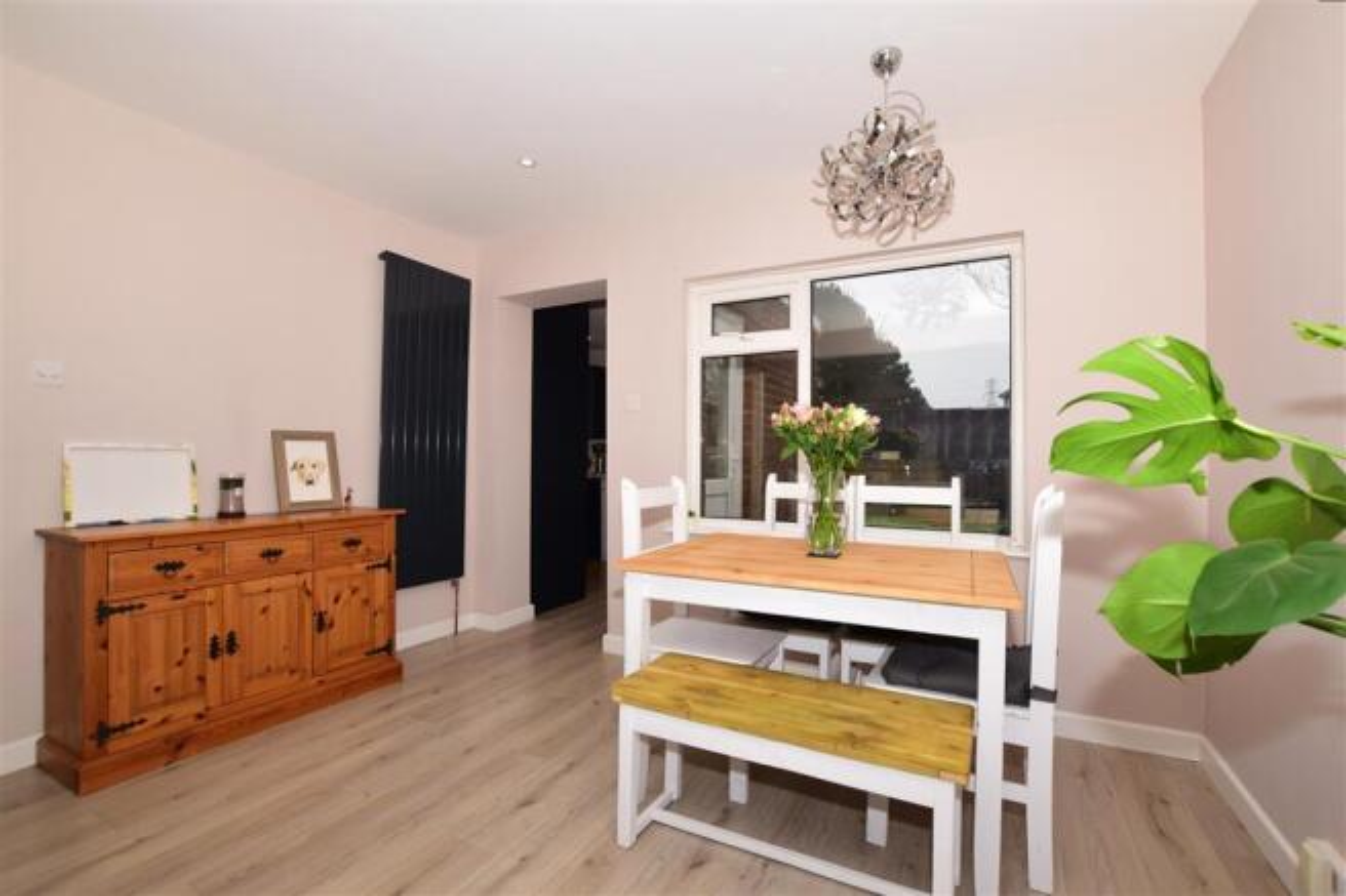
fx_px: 561
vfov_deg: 77.3
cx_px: 673
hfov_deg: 100.4
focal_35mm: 15
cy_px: 448
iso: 400
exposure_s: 1/200
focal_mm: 10
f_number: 9
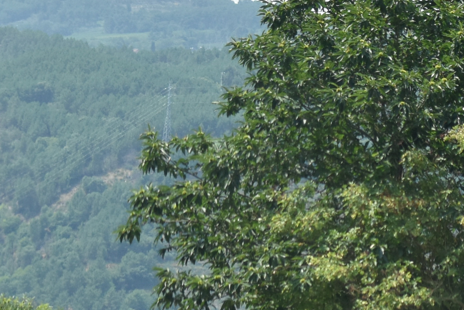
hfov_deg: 4.7
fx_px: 5633
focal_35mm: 437
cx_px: 419
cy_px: 397
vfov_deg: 3.1
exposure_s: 1/1250
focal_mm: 72
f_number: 5
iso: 400
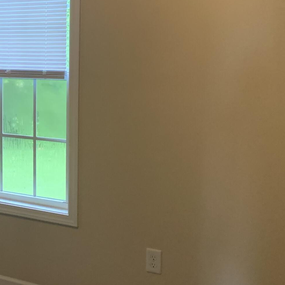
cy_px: 127
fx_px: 652
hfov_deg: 23.2
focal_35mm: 70
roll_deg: +1.3
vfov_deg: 24.6
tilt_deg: -7.0
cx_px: -26
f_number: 1.8
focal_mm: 4.25
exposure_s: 1/60
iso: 400
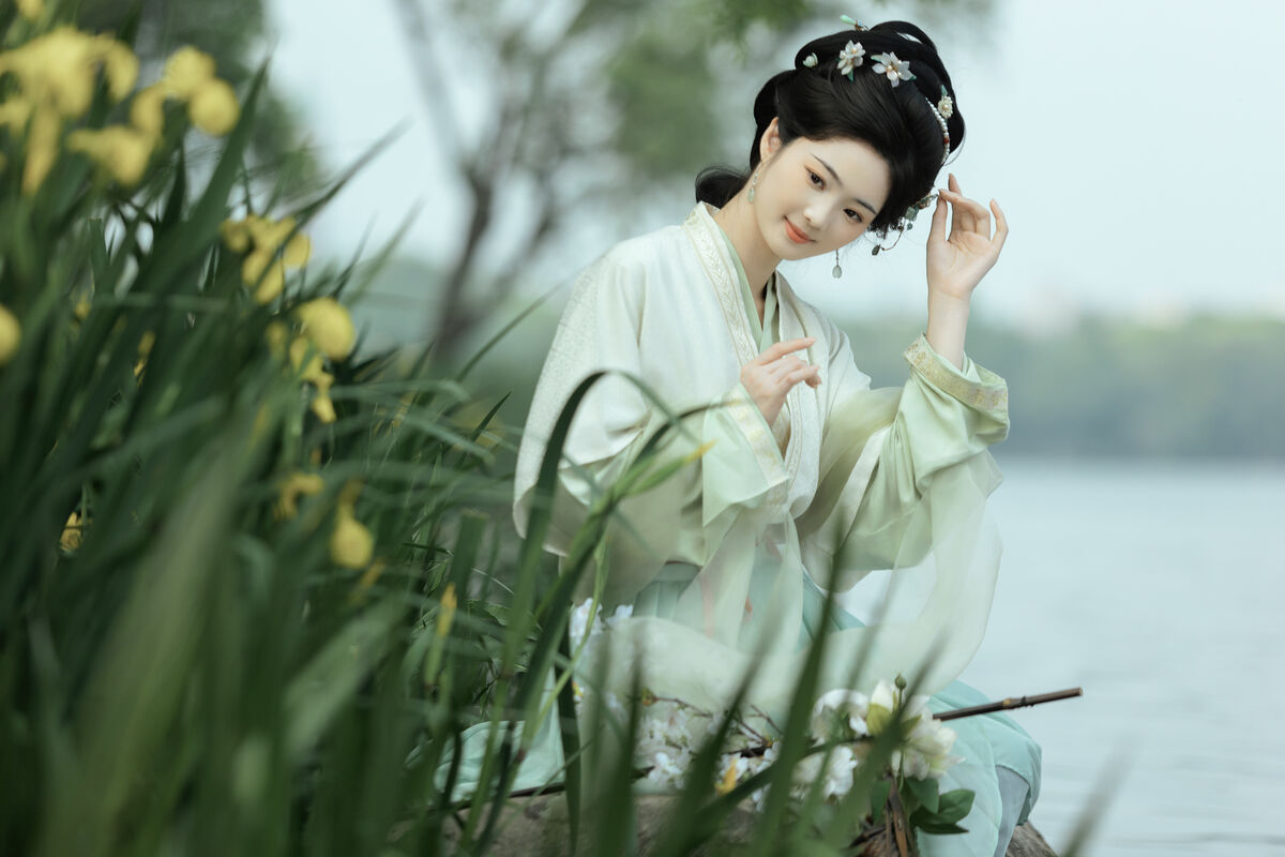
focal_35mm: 155
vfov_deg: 8.9
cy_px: 428
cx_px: 642
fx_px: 5532
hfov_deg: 13.2
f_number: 2.8
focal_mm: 155
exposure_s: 1/1600
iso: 100
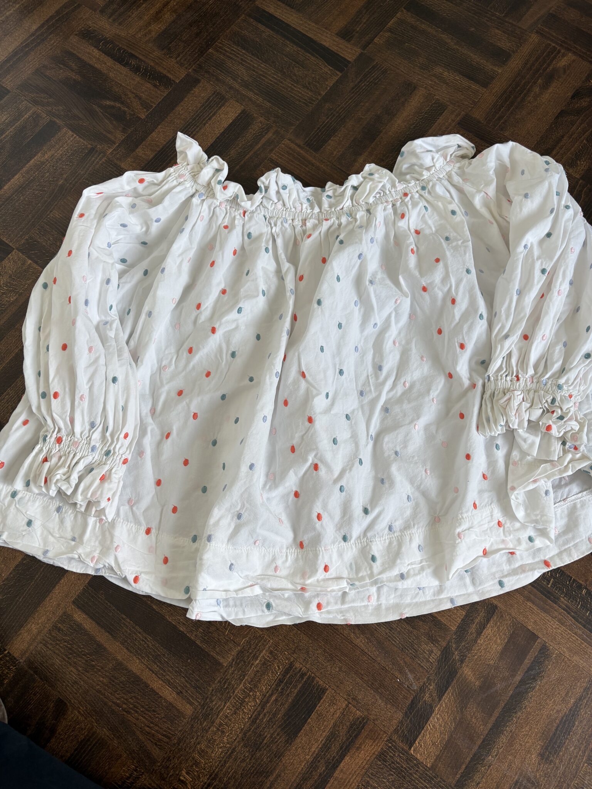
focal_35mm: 26
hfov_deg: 53.1
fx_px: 593
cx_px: 296
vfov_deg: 67.3
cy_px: 394
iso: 64
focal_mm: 5.96
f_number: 1.6
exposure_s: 1/121
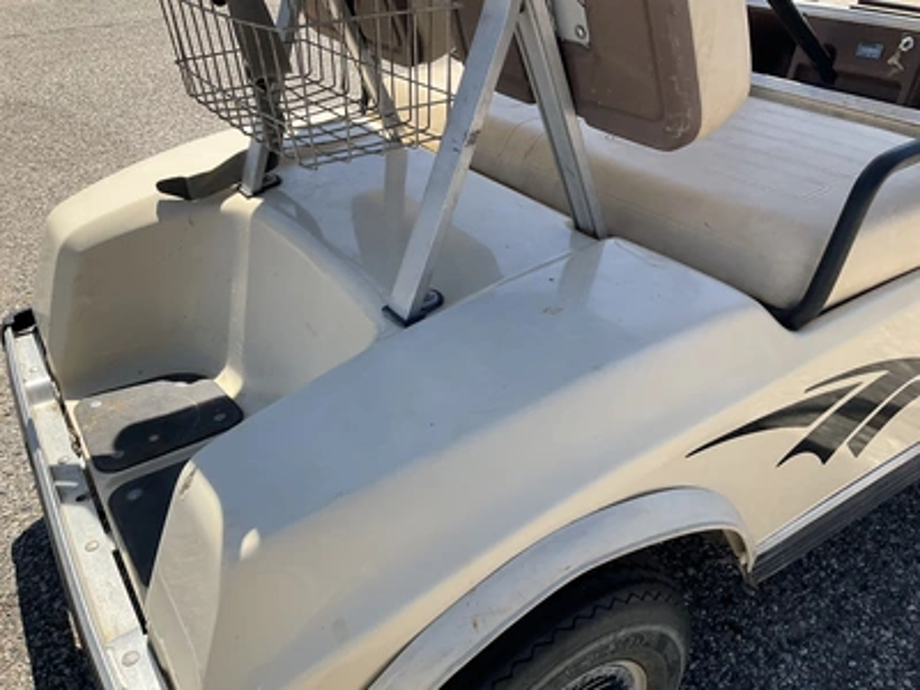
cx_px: 460
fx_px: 771
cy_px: 345
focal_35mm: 29
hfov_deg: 61.7
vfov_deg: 48.2
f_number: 1.8
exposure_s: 1/1121
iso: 25
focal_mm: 3
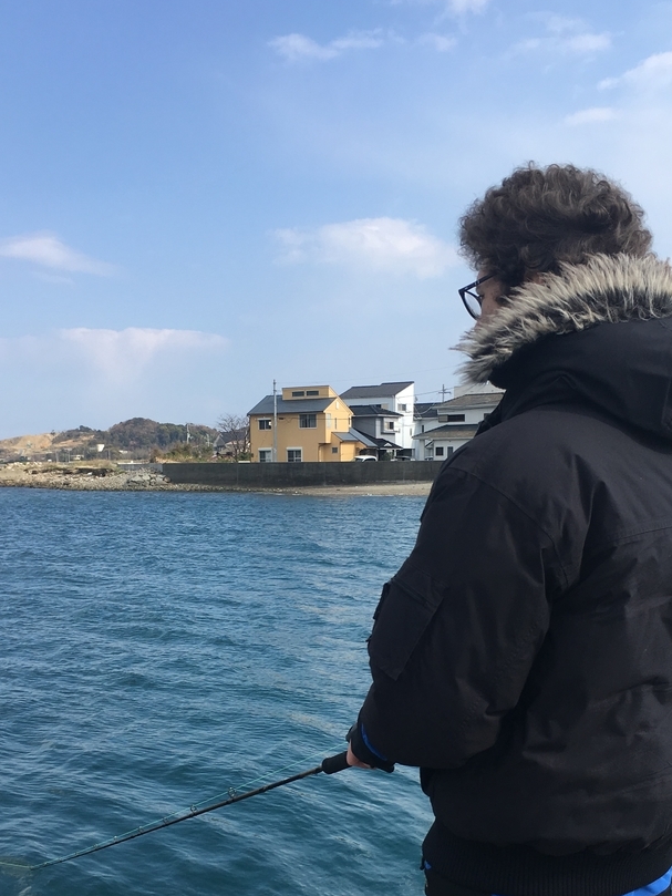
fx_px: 1113
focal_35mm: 43
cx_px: 328
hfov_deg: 33.6
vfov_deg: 43.2
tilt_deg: -8.1
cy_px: 606
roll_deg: -1.5
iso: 25
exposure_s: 1/1221
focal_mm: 4.15
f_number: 2.2
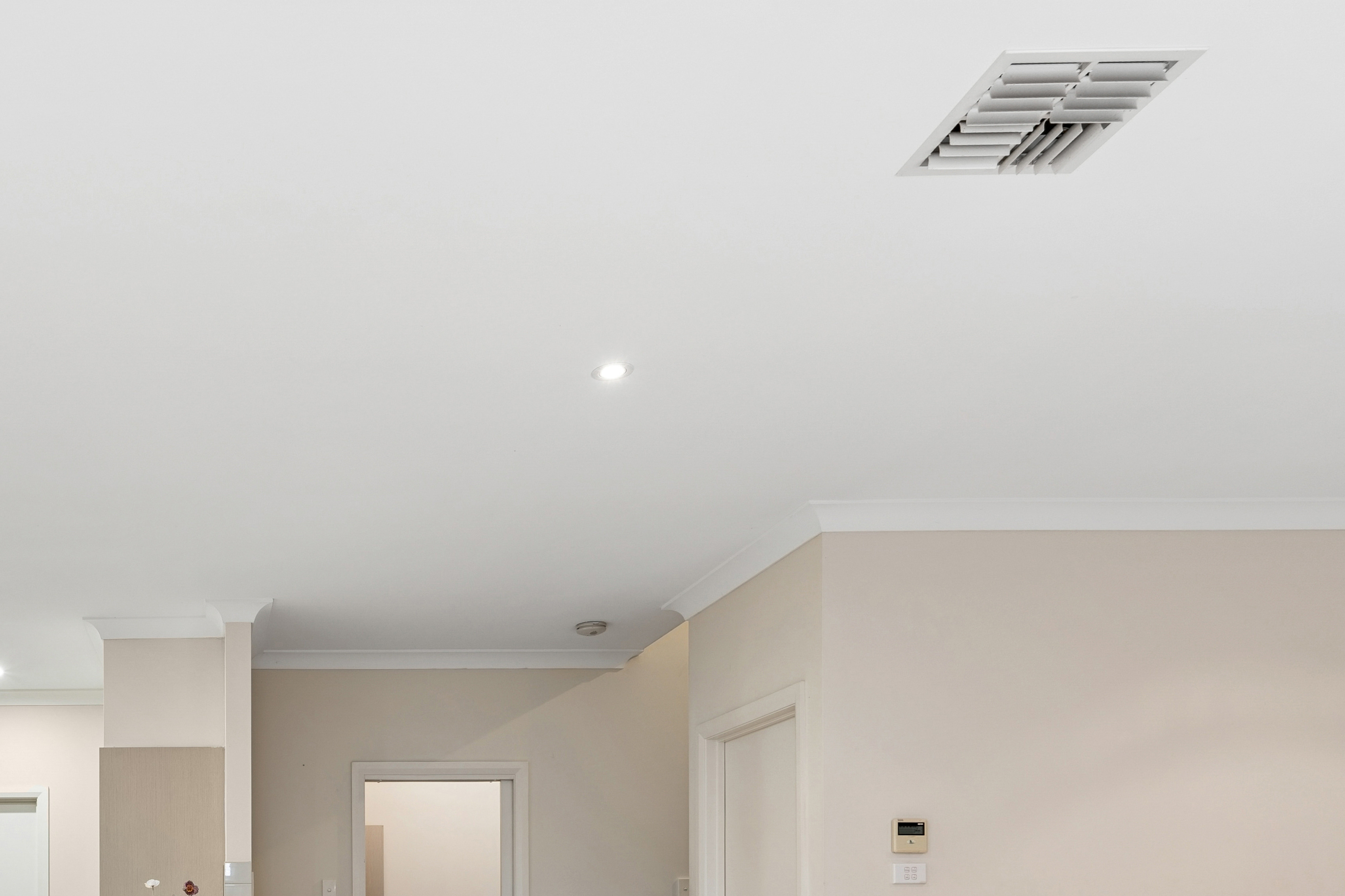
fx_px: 1233
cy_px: 910
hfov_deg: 52.1
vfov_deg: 35.8
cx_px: 202
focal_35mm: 33
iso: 100
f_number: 7.1
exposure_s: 1/2
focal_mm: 16
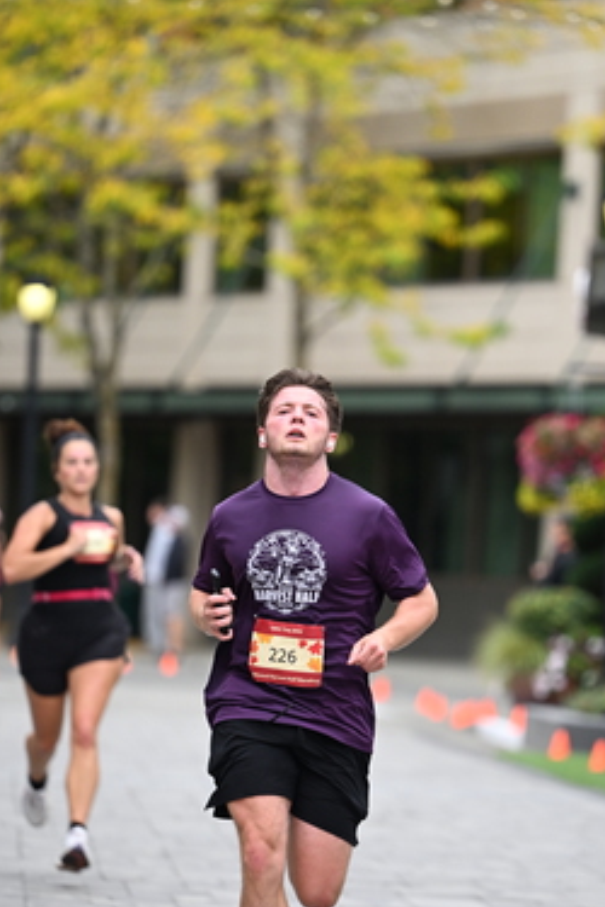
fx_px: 6100
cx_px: 345
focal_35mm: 242
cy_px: 535
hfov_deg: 5.7
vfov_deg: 8.5
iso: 640
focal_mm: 165
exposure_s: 1/2000
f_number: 2.8
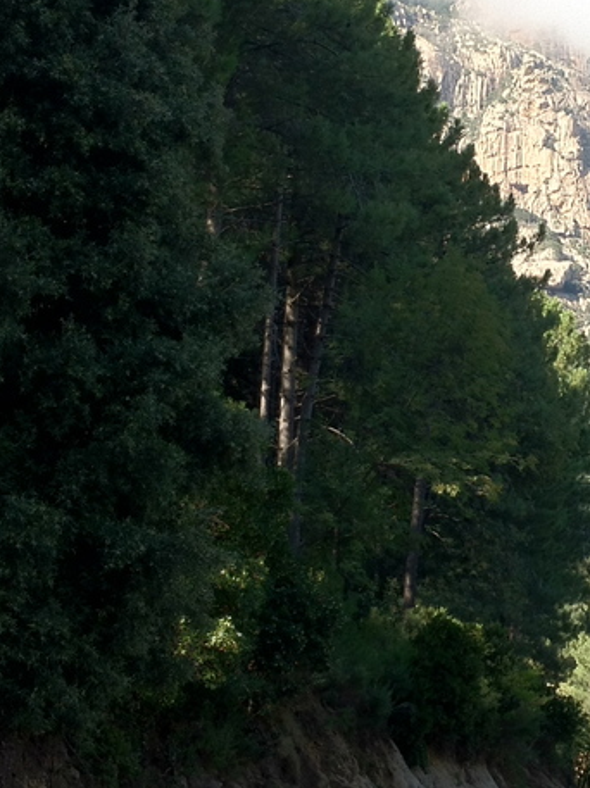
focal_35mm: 92
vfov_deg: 21.3
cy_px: 288
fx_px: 2094
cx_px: 552
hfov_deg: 15.8
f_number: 2.4
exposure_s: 1/569
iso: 64
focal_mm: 4.28
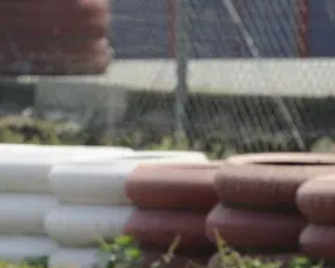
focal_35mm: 821
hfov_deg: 2.4
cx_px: -129
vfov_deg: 1.9
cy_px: 151
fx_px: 8146
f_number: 6.3
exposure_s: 1/500
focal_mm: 195
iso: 200
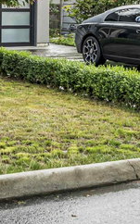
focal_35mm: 91
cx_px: 58
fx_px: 556
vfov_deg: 22.1
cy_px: 8
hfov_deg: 14.3
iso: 200
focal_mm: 18
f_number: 4
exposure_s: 1/80
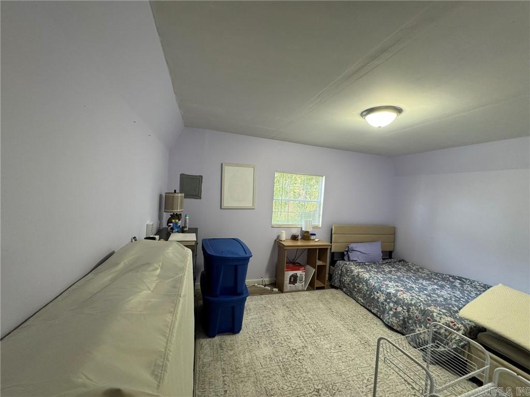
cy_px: 198
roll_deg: -4.1
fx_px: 214
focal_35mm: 14
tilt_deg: -1.8
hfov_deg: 102.1
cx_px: 265
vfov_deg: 85.7
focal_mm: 2.22
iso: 200
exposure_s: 1/60
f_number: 2.2
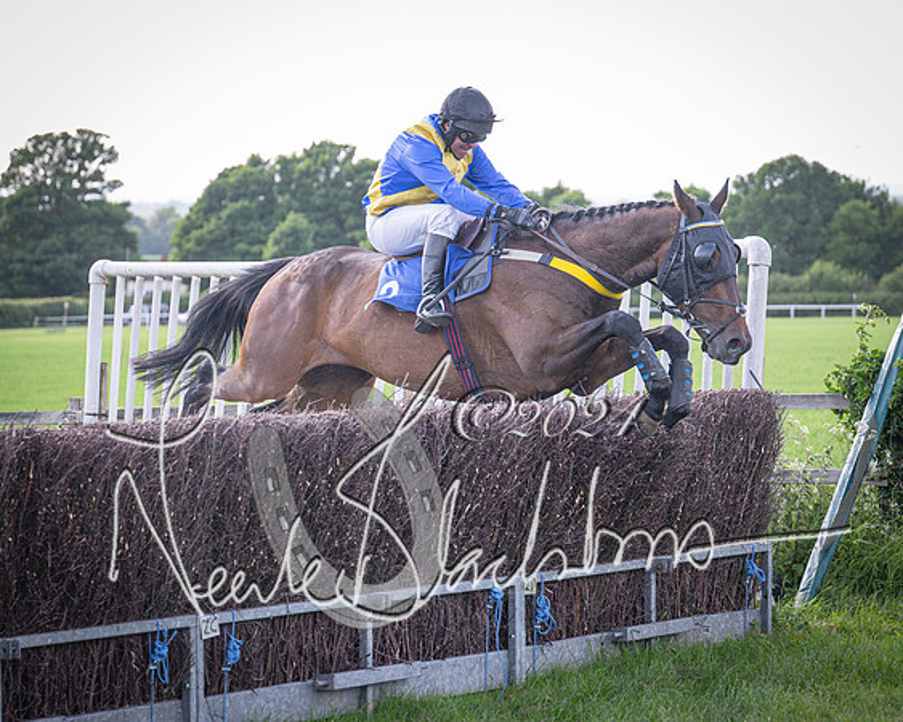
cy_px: 472
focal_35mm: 129
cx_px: 303
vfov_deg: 11.9
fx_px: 3450
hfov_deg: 14.9
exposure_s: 1/1600
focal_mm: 70
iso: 640
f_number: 2.8
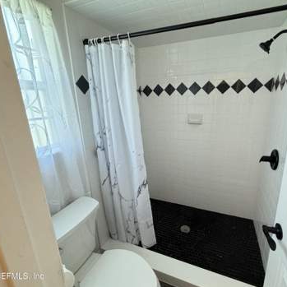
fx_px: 159
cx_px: 164
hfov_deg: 83.4
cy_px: 141
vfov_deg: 84.0
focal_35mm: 17
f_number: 2.2
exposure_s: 1/83
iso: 320
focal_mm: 2.22
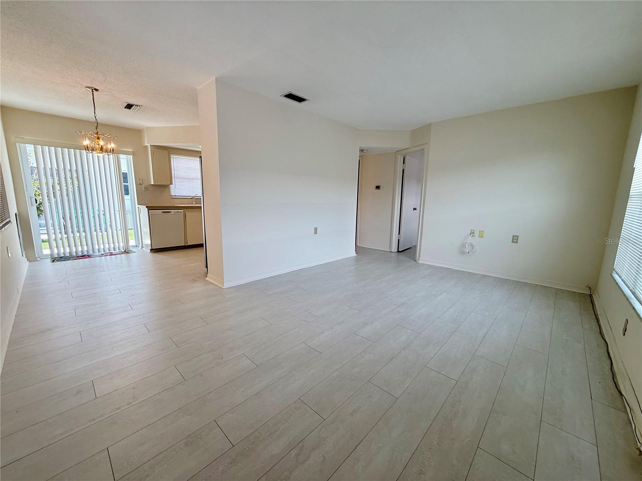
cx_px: 321
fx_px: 260
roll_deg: -0.3
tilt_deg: -8.2
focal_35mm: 14
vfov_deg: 85.7
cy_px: 240
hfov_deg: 102.1
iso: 80
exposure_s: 1/120
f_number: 2.2
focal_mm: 2.22
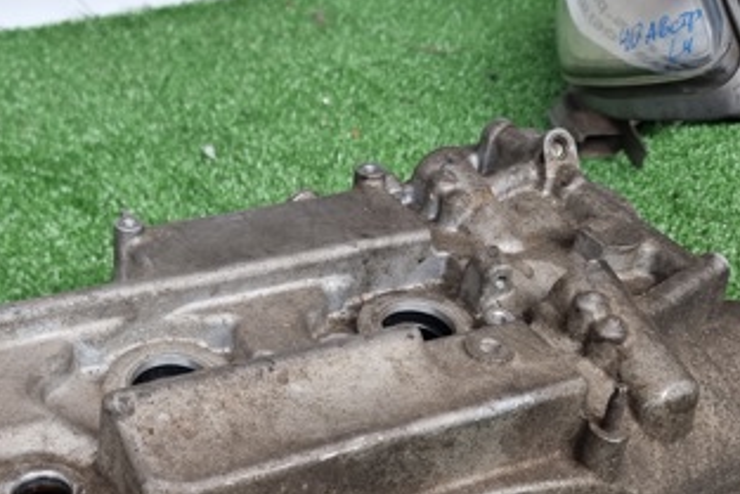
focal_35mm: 51
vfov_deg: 26.2
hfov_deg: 38.4
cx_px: 248
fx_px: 1049
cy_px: 371
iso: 50
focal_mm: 6.7
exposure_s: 1/100
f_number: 1.8
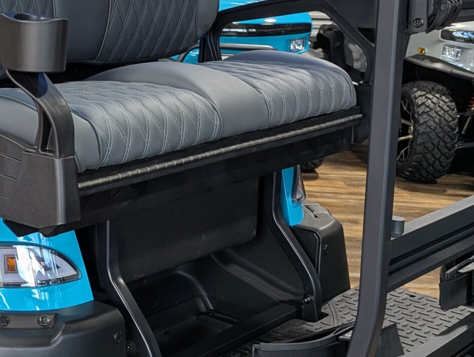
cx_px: -8
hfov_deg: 27.9
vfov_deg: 22.5
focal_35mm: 65
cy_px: 100
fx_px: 892
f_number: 1.85
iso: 71
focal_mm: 6.81
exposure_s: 1/37.1
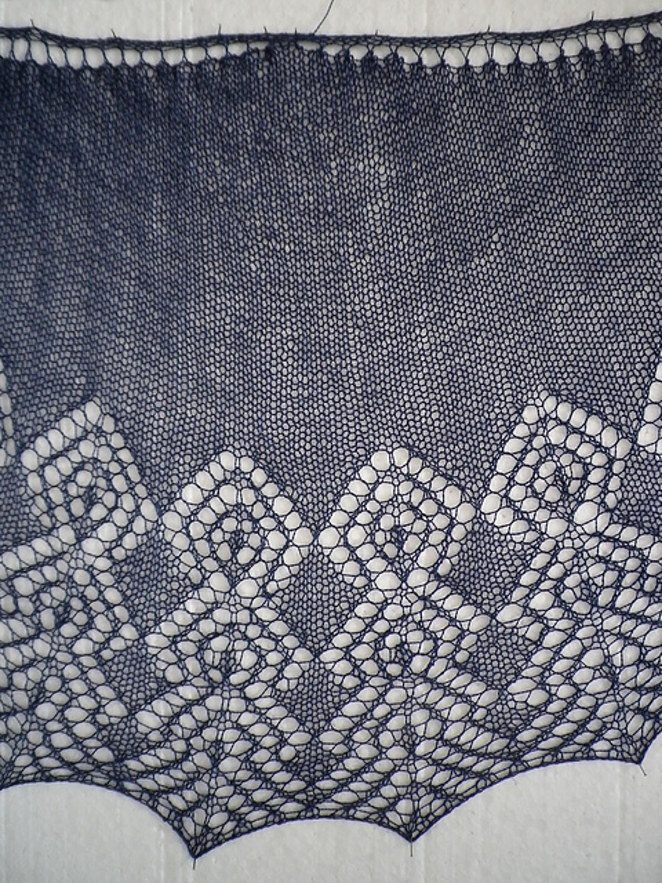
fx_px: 714
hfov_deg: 49.7
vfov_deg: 63.4
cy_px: 442
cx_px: 331
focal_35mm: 28
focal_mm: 5.05
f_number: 3.5
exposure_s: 1/50
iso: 200
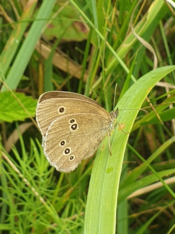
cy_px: 117
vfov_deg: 67.3
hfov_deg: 53.1
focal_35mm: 26
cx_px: 88
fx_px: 175
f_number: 2.4
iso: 50
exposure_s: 1/201
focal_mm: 4.3
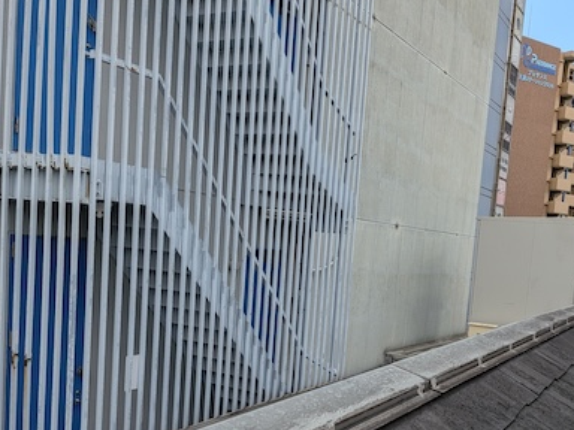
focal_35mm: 40
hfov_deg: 46.7
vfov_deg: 35.3
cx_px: 329
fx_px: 663
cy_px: 311
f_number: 1.7
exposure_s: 1/724
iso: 25
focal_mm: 4.53
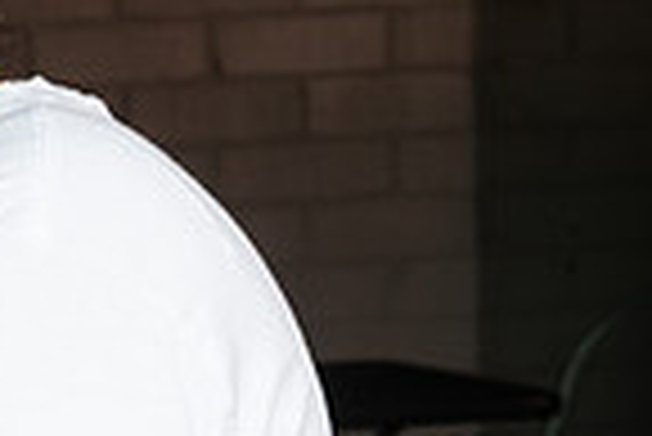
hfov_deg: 8.6
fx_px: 4152
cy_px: 535
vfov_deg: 6.0
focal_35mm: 229
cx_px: -578
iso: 250
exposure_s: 1/160
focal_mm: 55
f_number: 7.1
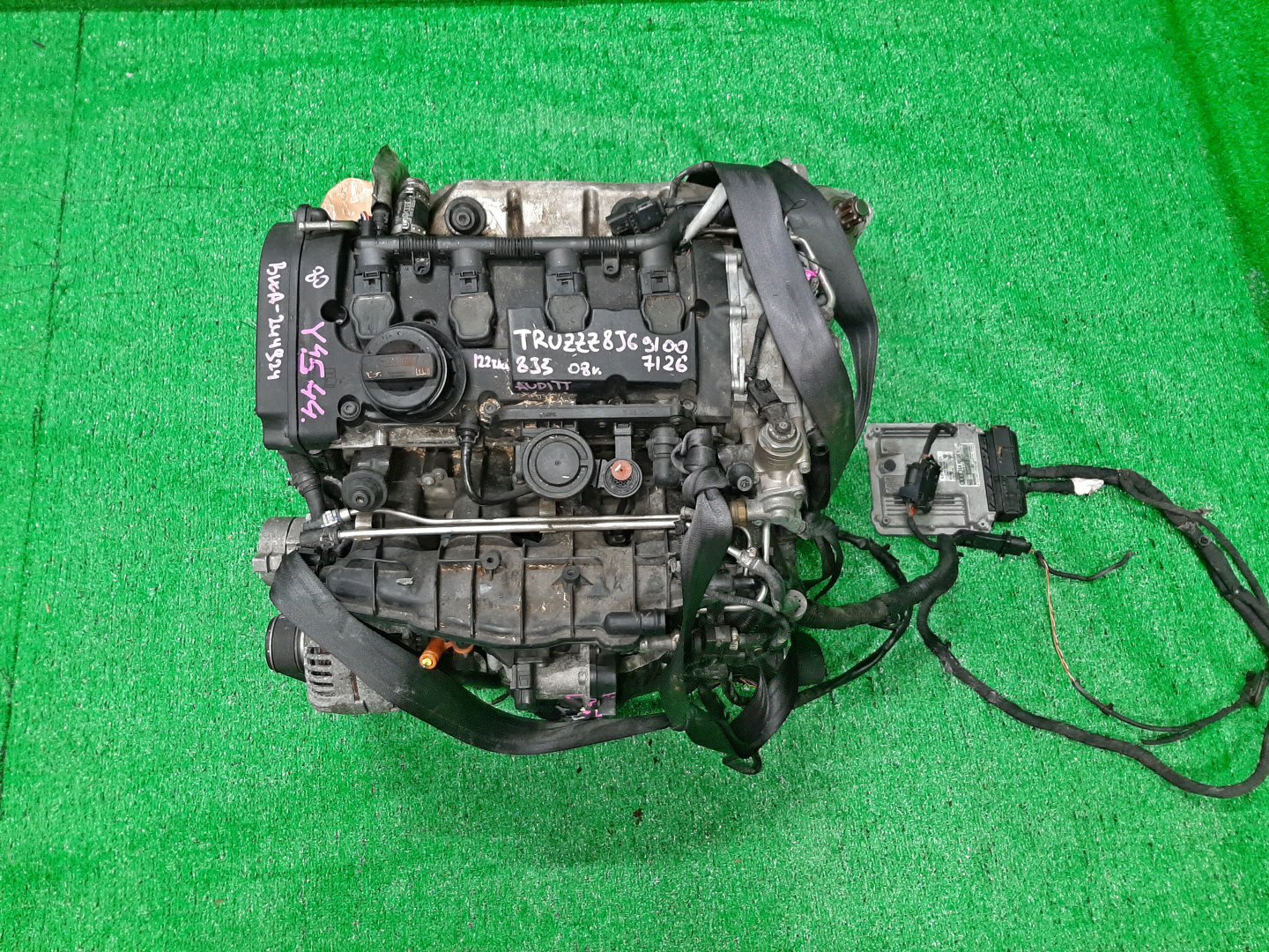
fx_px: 953
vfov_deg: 53.1
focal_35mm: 26
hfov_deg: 67.3
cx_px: 634
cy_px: 476
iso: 156
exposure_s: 1/50
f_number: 1.7
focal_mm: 3.93
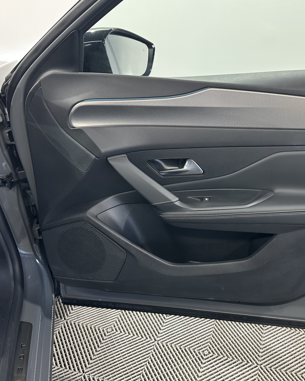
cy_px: 187
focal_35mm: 32
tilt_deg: -27.1
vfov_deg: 55.7
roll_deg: -0.6
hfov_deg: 45.1
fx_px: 361
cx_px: 203
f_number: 1.78
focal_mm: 6.86
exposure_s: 1/50
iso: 125
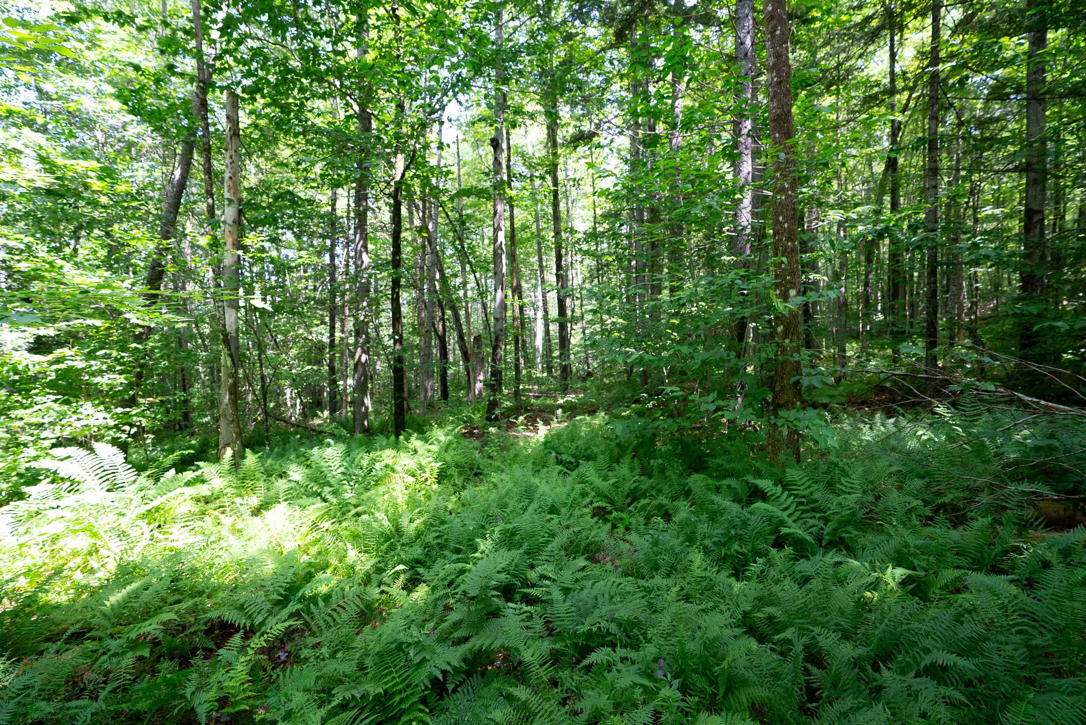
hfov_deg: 96.7
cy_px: 362
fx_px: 483
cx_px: 543
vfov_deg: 73.8
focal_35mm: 16
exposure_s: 1/160
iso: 800
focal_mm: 16
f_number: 4
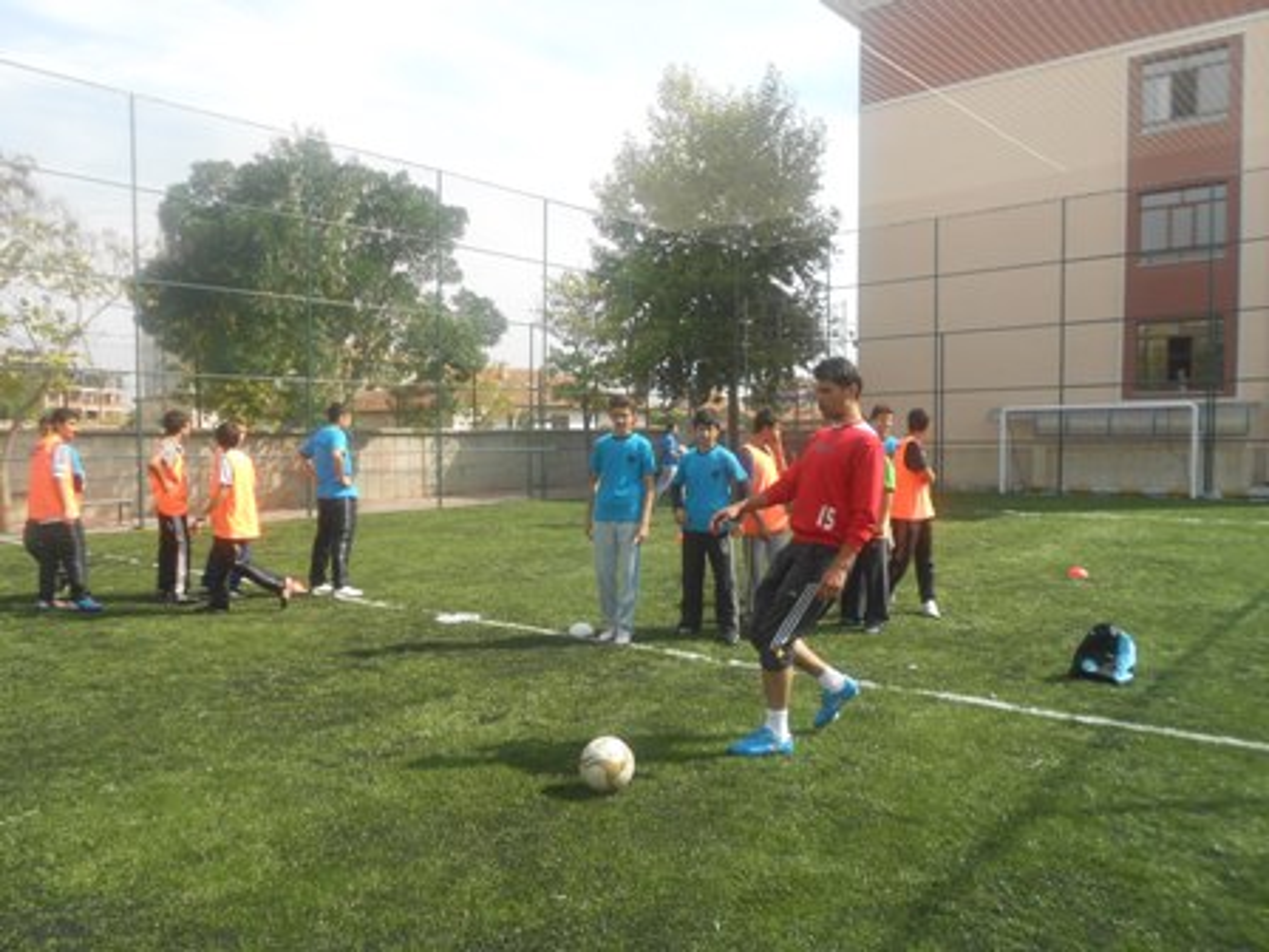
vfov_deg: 53.1
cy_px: 476
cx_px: 634
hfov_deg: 67.3
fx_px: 953
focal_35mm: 26
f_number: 3.2
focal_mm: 4.6
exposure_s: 1/640
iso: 80
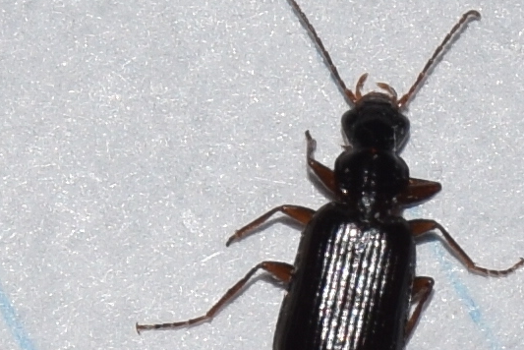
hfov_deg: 5.9
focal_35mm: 351
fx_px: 5112
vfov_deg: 3.9
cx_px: 357
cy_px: 194
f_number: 13
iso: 100
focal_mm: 130
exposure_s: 1/160
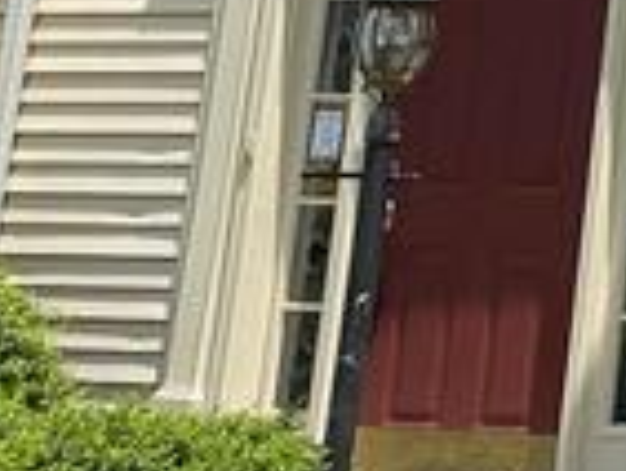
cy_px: -853
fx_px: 3421
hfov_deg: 9.0
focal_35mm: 189
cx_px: 1692
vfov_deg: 7.2
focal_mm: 4.25
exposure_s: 1/2222
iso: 32
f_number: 1.8
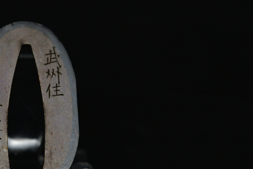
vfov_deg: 7.2
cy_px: 95
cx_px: 28
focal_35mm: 192
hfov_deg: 10.7
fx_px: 1350
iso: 1400
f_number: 10
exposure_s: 1/125
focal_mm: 105
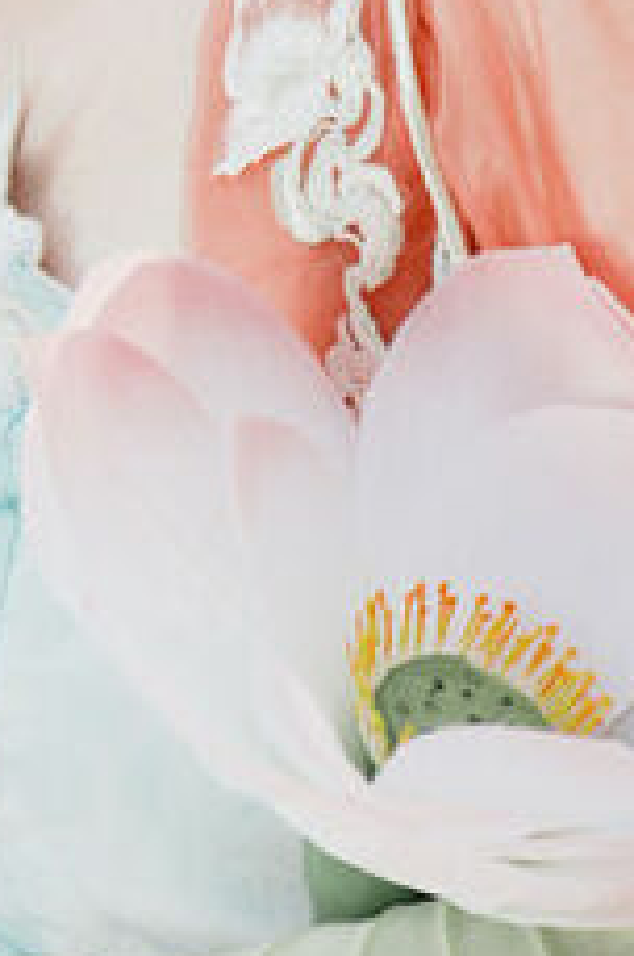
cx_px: -171
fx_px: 24640
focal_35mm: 930
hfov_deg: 1.5
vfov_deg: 2.2
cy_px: 190
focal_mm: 135
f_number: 3.2
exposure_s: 1/2000
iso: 400
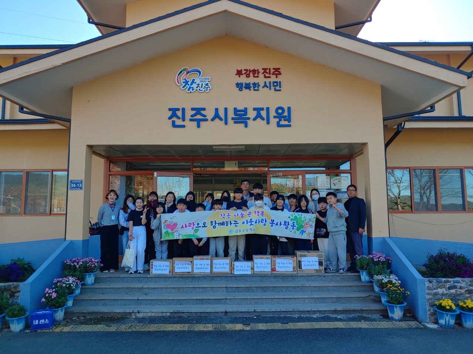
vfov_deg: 54.9
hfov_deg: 69.4
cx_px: 236
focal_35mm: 25
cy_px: 177
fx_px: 342
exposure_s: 1/294
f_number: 1.5
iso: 50
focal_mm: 4.23
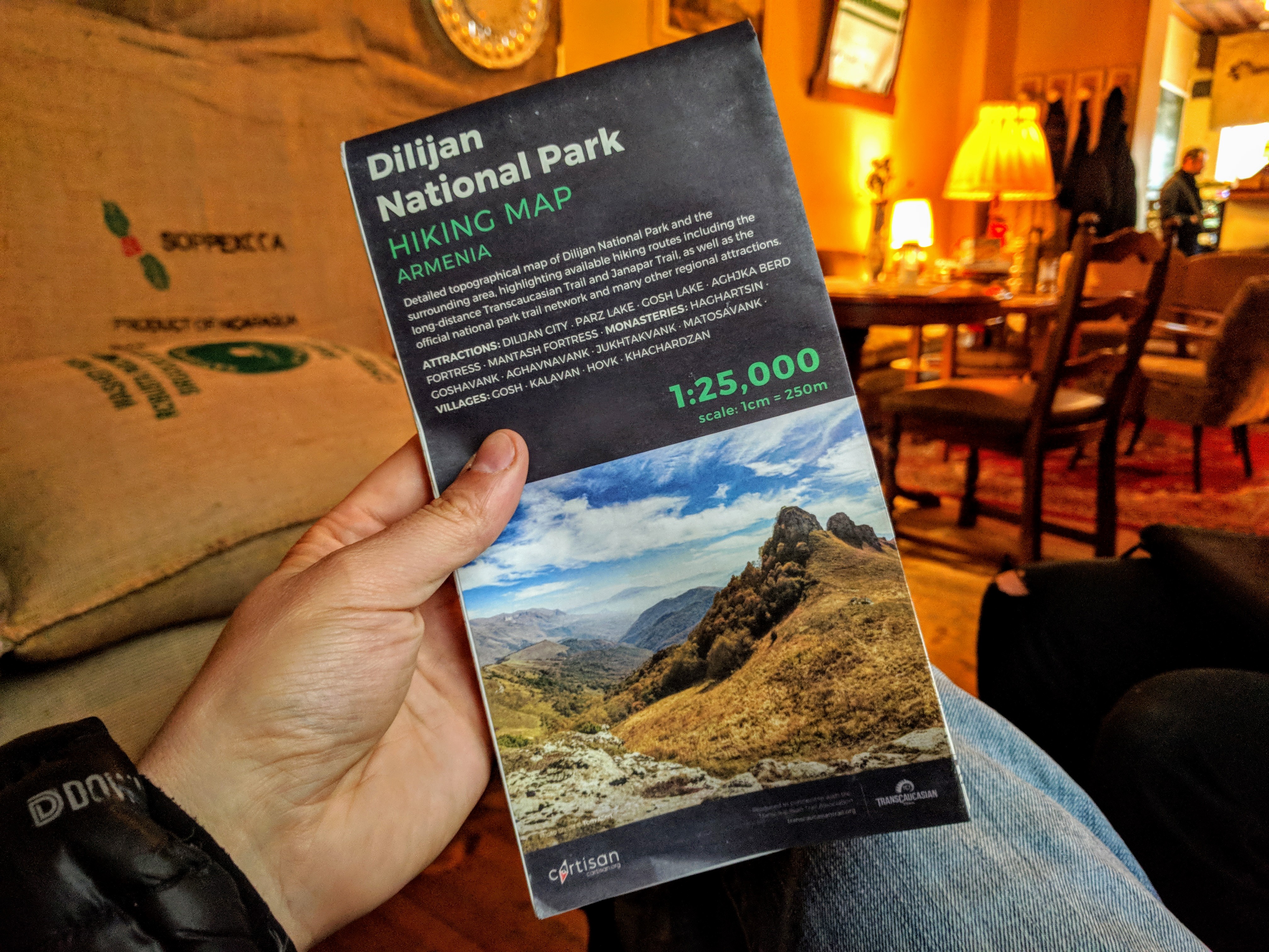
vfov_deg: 53.1
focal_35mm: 26
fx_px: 953
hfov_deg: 67.3
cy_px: 476
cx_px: 634
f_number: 2
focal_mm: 4.67
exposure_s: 1/20
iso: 1029
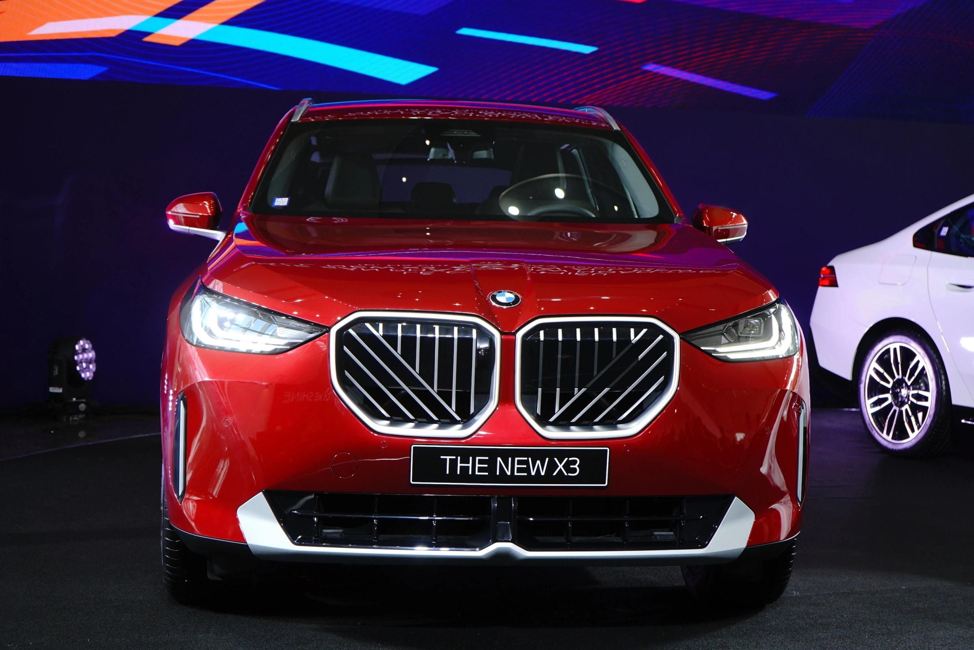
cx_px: 487
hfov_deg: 33.4
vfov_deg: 22.6
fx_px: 1623
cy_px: 325
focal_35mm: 60
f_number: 5
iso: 800
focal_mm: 60
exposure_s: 1/200
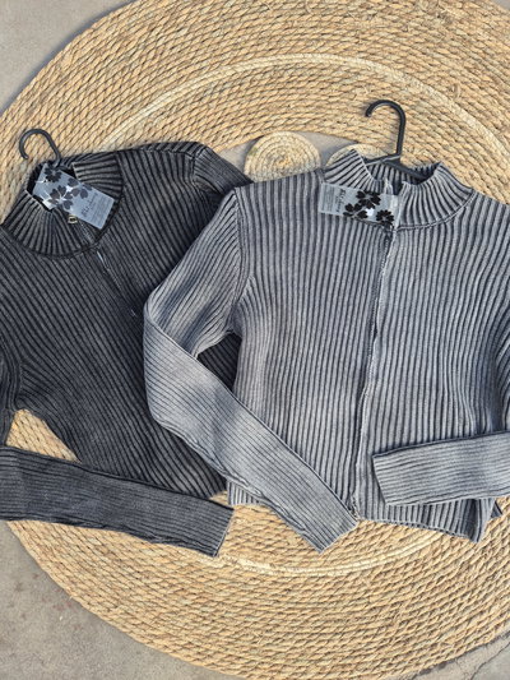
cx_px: 255
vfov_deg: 73.9
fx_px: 452
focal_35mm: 23
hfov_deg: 58.9
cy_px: 340
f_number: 1.8
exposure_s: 1/180
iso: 50
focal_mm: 5.4
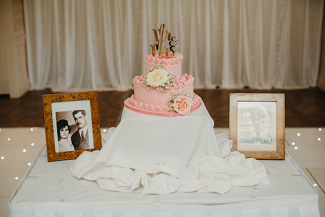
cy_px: 108
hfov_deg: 39.6
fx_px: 451
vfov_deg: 27.0
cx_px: 162
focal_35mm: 50
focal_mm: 50
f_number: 2.5
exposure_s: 1/160
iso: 640
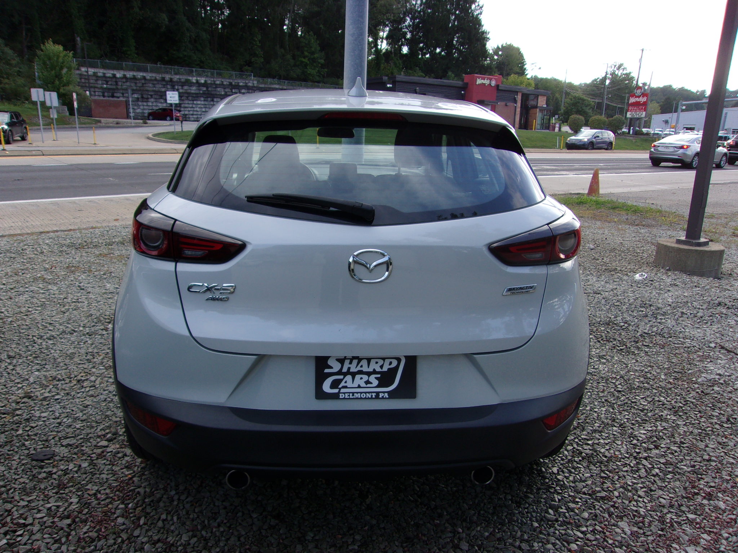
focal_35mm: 27
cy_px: 276
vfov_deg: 51.4
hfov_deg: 65.3
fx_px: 576
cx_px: 369
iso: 80
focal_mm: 4.9
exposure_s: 1/250
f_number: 3
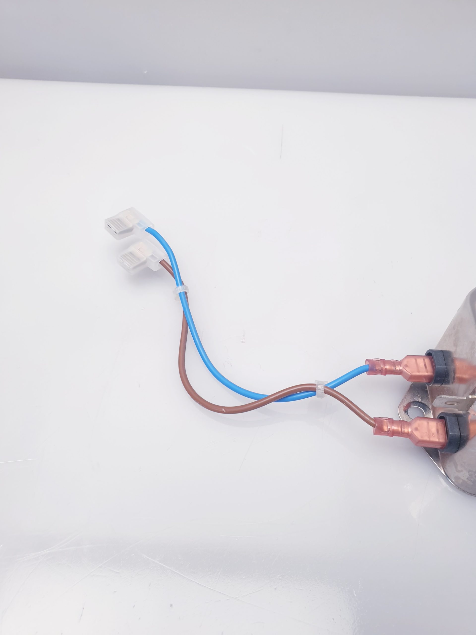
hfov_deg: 53.1
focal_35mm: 26
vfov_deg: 67.3
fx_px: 477
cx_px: 238
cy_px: 318
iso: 64
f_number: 2.4
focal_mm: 4.3
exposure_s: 1/50
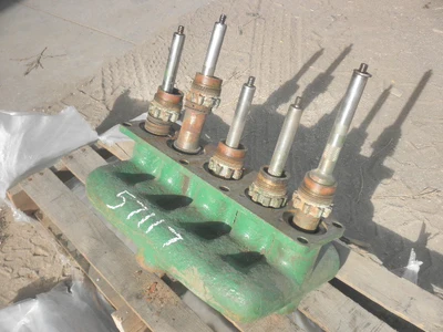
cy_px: 166
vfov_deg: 32.9
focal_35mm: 44
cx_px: 222
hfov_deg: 42.9
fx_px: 563
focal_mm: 7.9
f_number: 9.6
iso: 64
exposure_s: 1/80
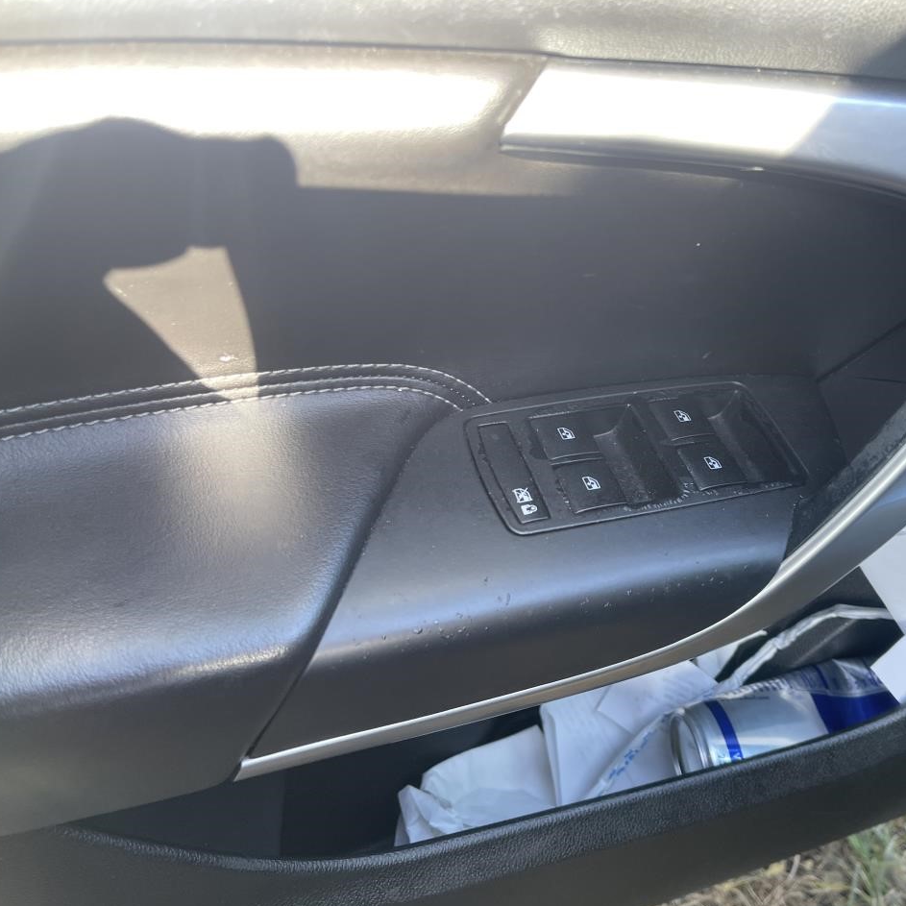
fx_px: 888
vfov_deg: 54.0
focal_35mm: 30
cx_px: 601
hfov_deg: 53.0
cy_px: 450
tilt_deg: -44.4
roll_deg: +8.5
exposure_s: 1/121
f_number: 1.6
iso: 80
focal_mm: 5.1
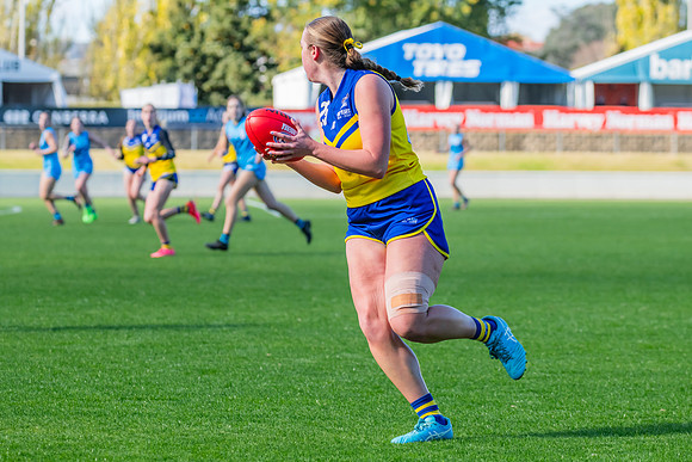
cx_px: 359
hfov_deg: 11.6
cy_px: 228
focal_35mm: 177
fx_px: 3397
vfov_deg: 7.8
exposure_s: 1/1250
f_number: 6.3
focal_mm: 170
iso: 800
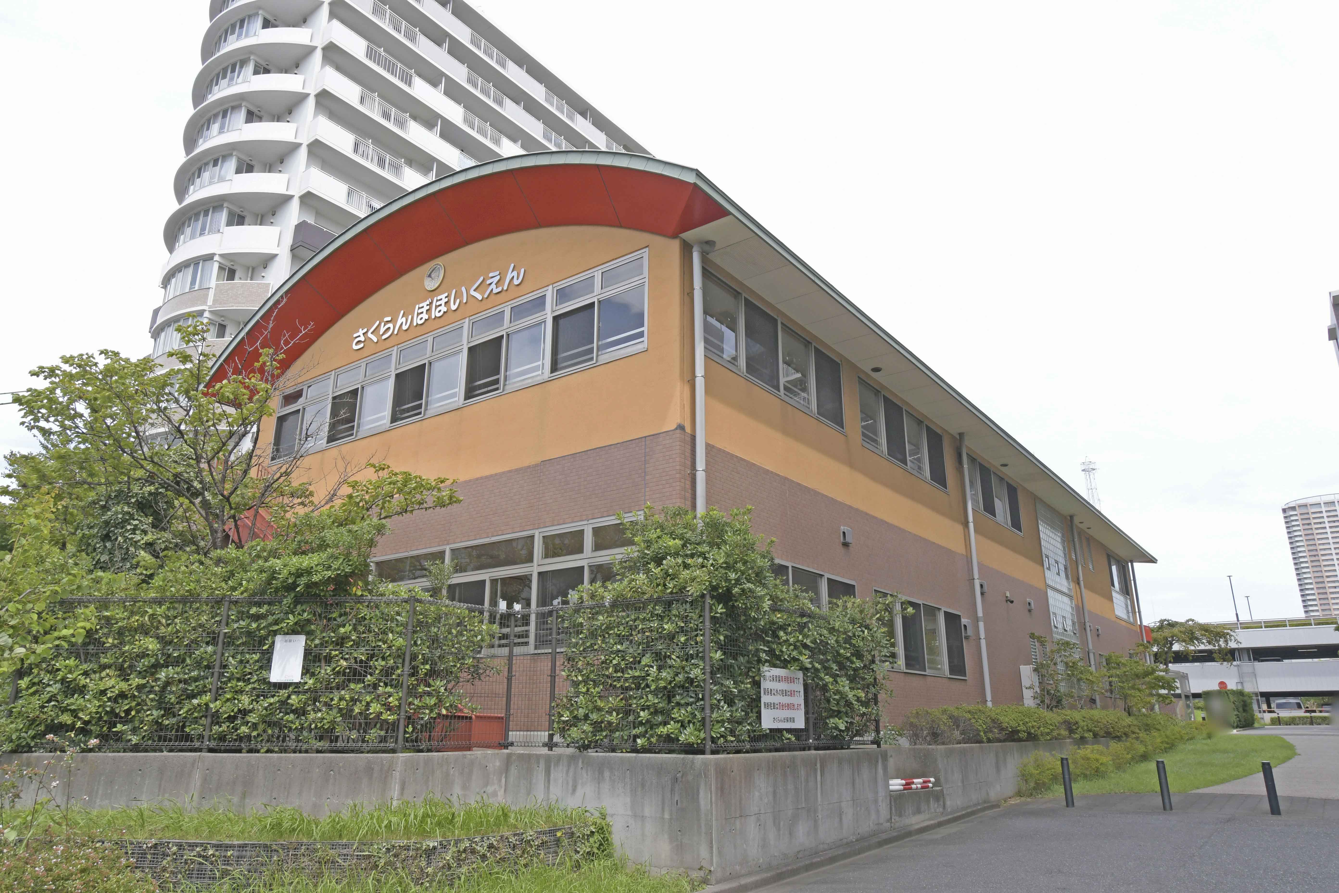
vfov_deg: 56.1
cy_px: 446
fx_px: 837
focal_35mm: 22
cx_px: 670
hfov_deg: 77.3
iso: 400
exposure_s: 1/125
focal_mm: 15
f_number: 14
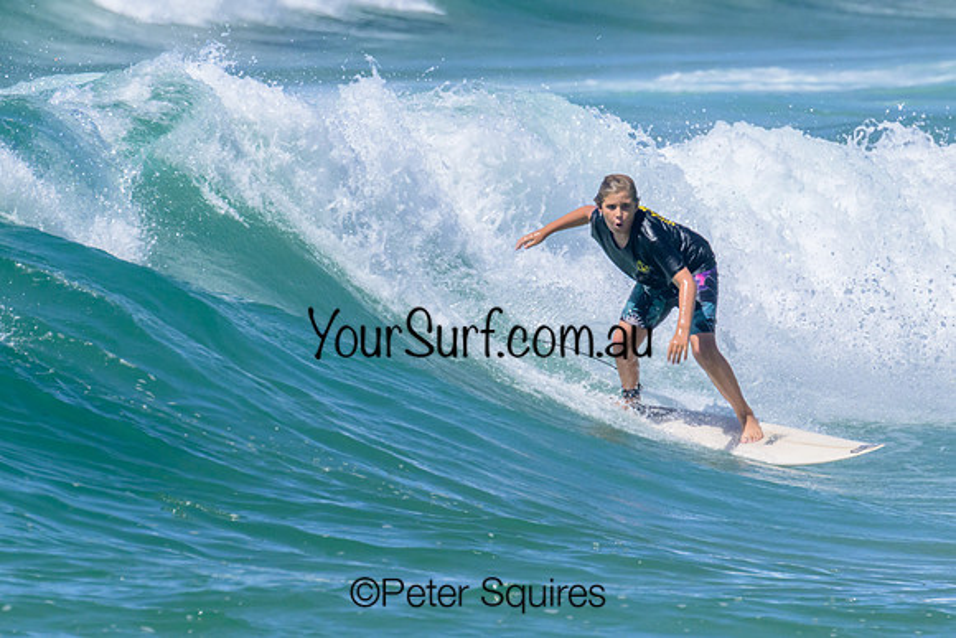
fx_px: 26538
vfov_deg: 1.4
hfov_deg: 2.1
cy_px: 256
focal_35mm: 999
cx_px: 493
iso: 1600
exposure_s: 1/2000
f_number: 16
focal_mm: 800
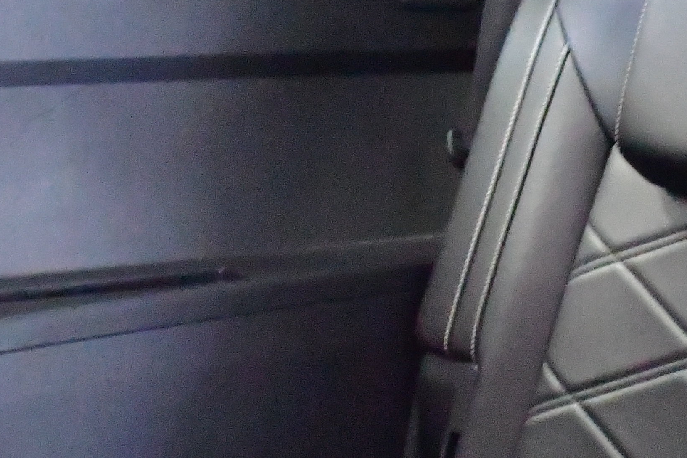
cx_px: 927
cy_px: 428
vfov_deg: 14.7
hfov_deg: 20.1
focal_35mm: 92
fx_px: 1755
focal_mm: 18
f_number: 4
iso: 16000
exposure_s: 1/40
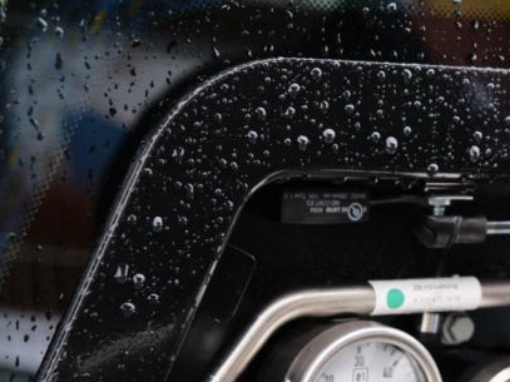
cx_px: 633
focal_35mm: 136
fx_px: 2003
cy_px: 405
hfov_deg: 14.0
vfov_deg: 10.8
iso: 400
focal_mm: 27
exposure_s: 1/60
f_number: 3.6
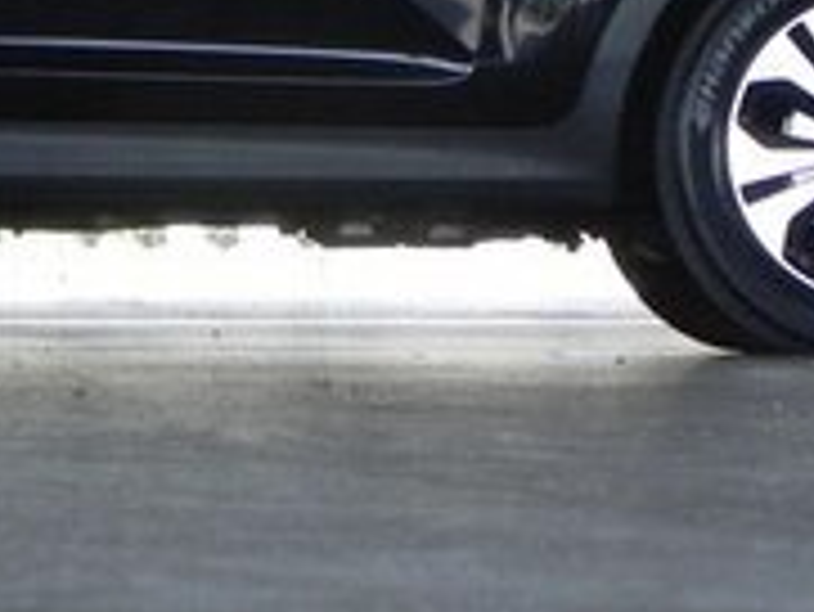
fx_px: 5671
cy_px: -466
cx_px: 9
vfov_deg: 6.1
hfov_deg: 8.2
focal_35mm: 241
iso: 160
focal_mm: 11.8
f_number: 4
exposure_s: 1/125
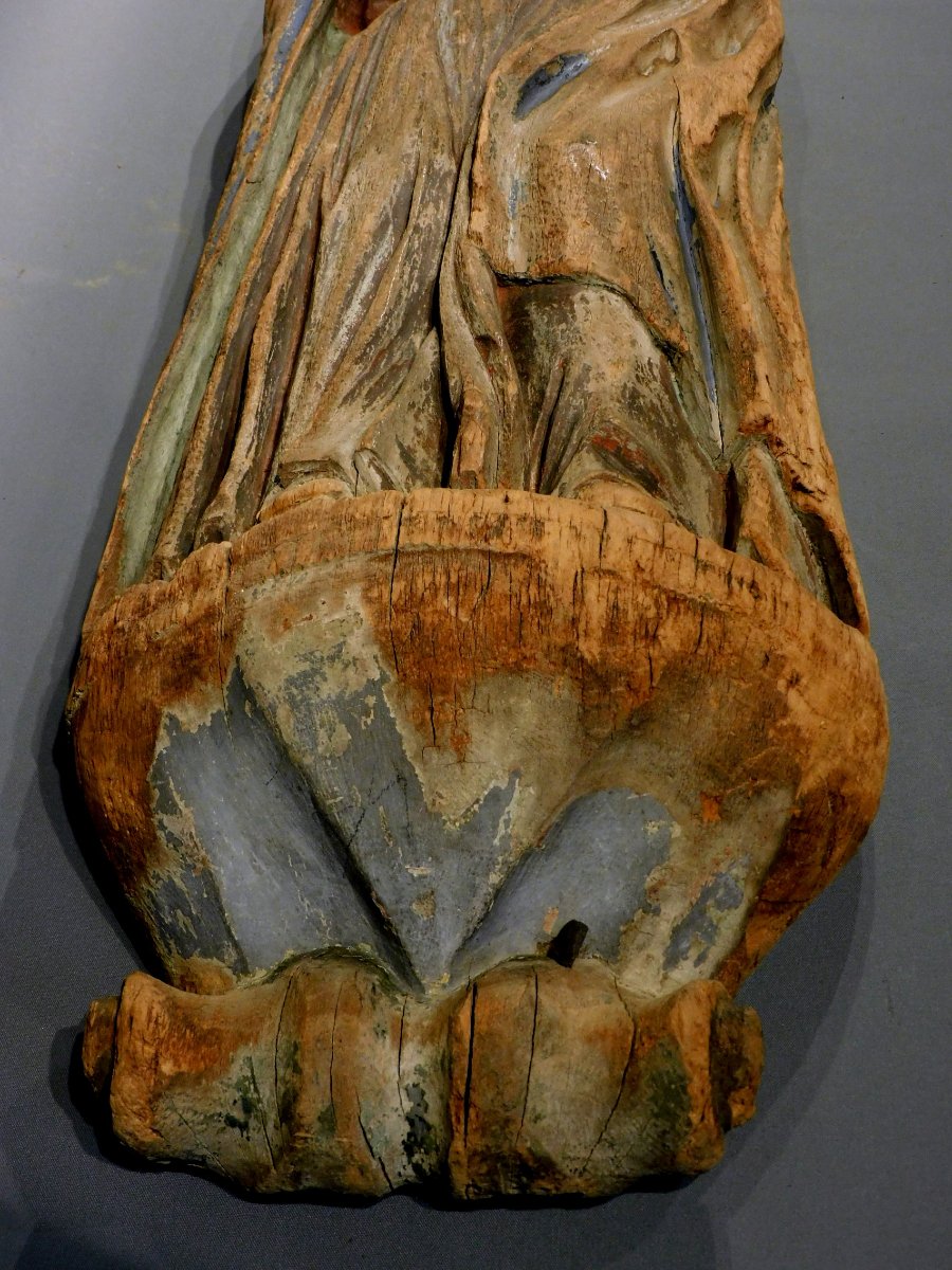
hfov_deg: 26.6
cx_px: 476
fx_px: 2017
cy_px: 635
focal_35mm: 55
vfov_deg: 34.9
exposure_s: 1/30
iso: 400
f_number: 4
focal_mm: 9.9
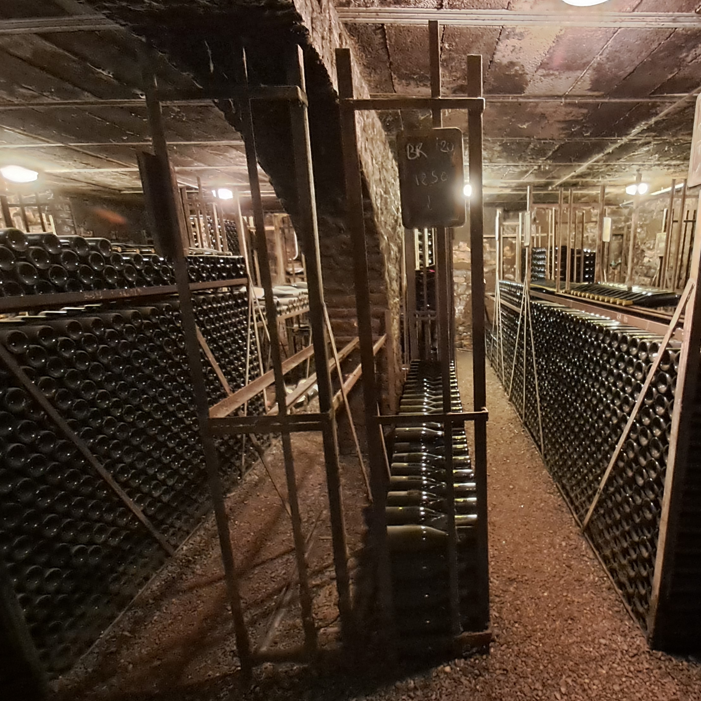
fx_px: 389
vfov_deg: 84.0
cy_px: 358
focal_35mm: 17
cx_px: 452
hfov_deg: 81.9
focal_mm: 1.42
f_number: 2.2
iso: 1250
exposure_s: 1/7
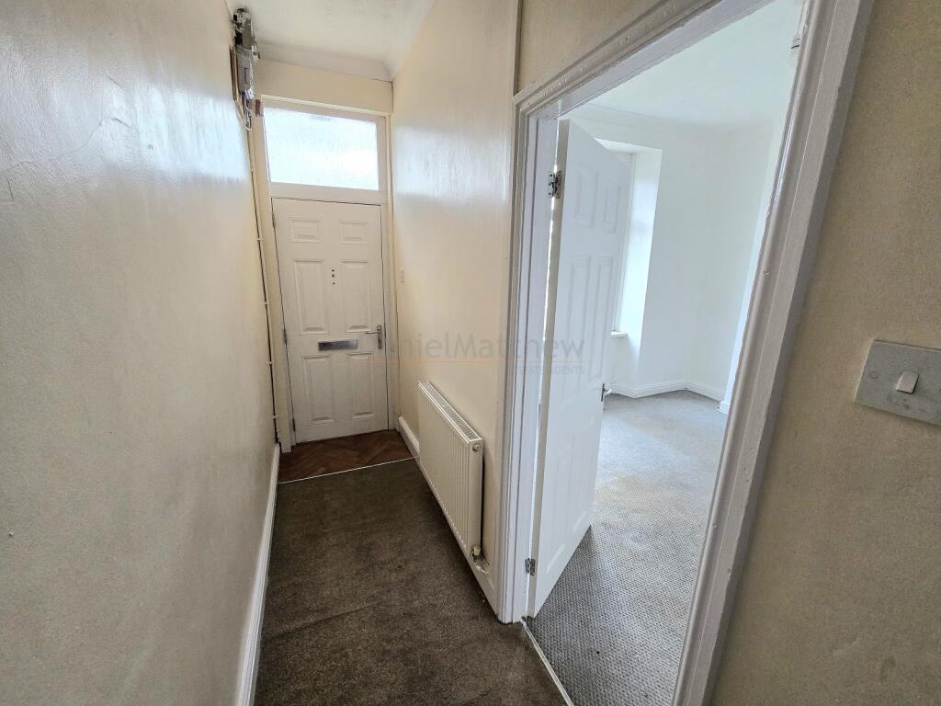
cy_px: 353
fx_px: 353
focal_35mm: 13
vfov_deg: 89.9
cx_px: 470
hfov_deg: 106.2
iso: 200
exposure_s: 1/100
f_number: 2.2
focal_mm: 2.2
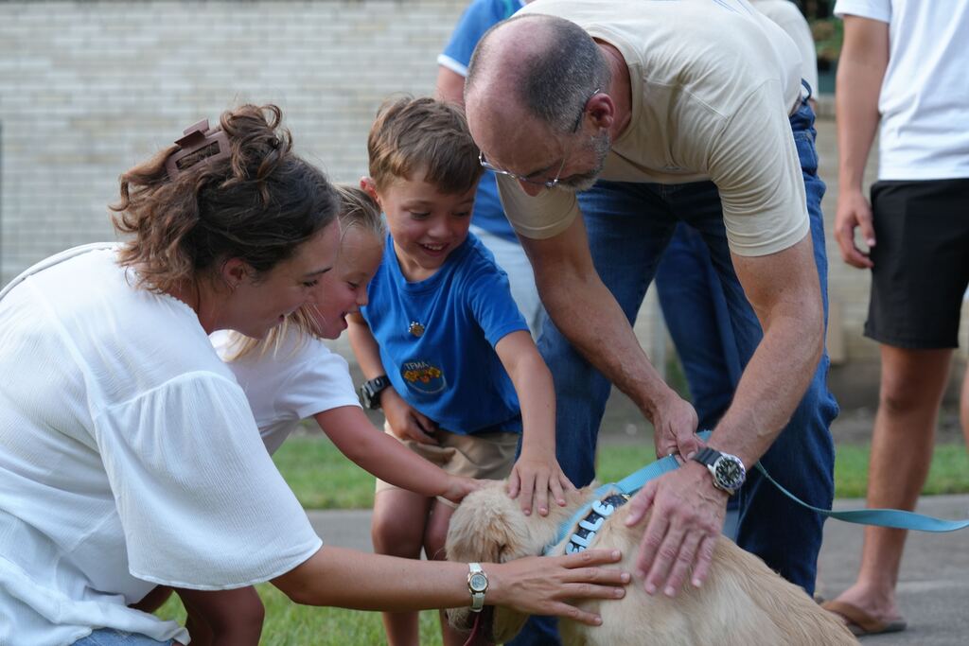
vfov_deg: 19.5
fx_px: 1884
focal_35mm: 70
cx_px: 484
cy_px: 323
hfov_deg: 28.8
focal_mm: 70
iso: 800
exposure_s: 1/160
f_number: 4
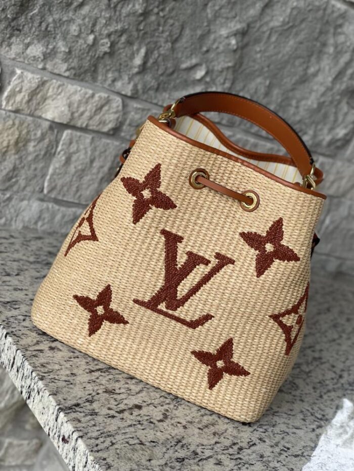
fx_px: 872
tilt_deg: -15.8
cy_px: 236
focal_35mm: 64
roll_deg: -24.2
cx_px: 177
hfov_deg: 22.9
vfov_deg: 30.3
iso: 64
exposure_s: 1/121
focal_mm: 7.5
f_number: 2.2
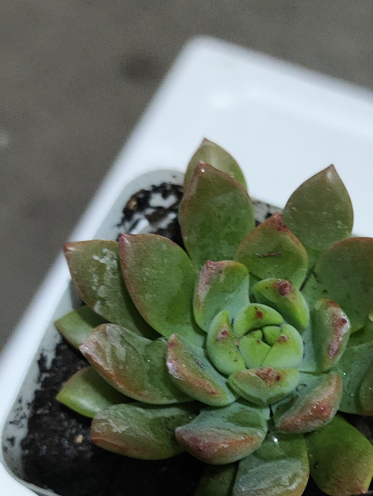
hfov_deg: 25.1
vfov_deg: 32.9
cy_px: 338
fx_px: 832
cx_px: 257
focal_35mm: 58
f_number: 1.8
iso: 632
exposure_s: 1/25
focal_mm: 4.68
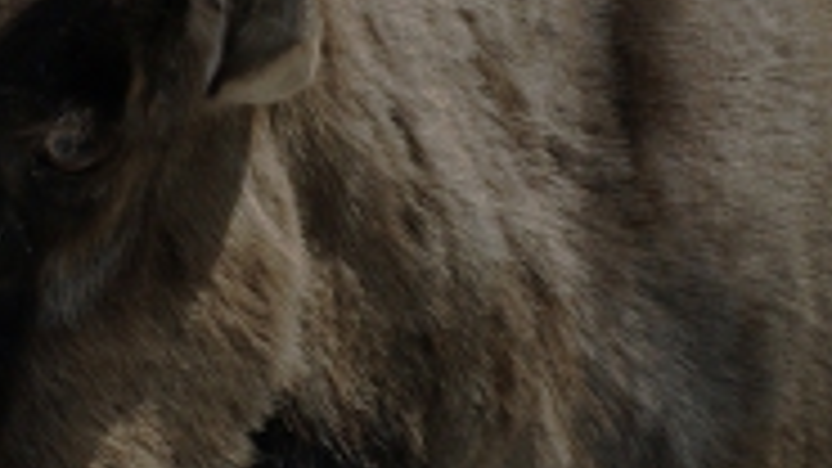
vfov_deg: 1.5
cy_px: 315
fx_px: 18044
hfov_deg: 2.6
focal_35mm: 818
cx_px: 504
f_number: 6.3
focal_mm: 120
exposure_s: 1/500
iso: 100
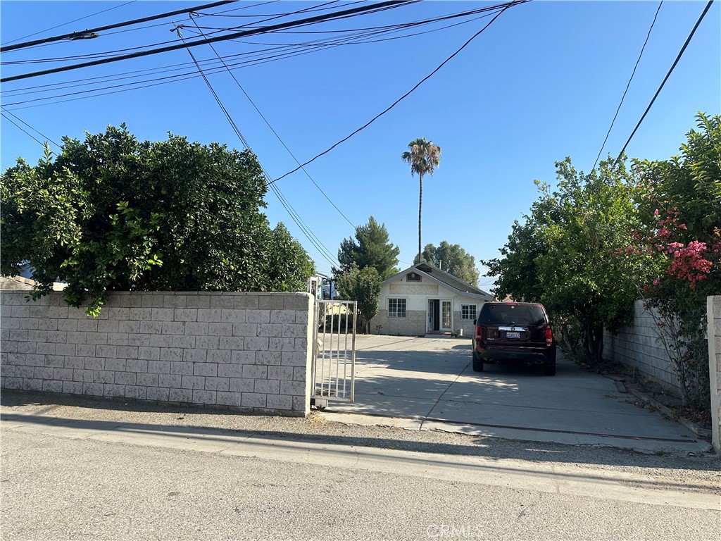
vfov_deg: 56.8
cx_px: 360
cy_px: 270
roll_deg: -1.0
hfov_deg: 71.6
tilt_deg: +4.3
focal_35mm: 24
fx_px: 500
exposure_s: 1/3155
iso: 80
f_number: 1.78
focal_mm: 6.86
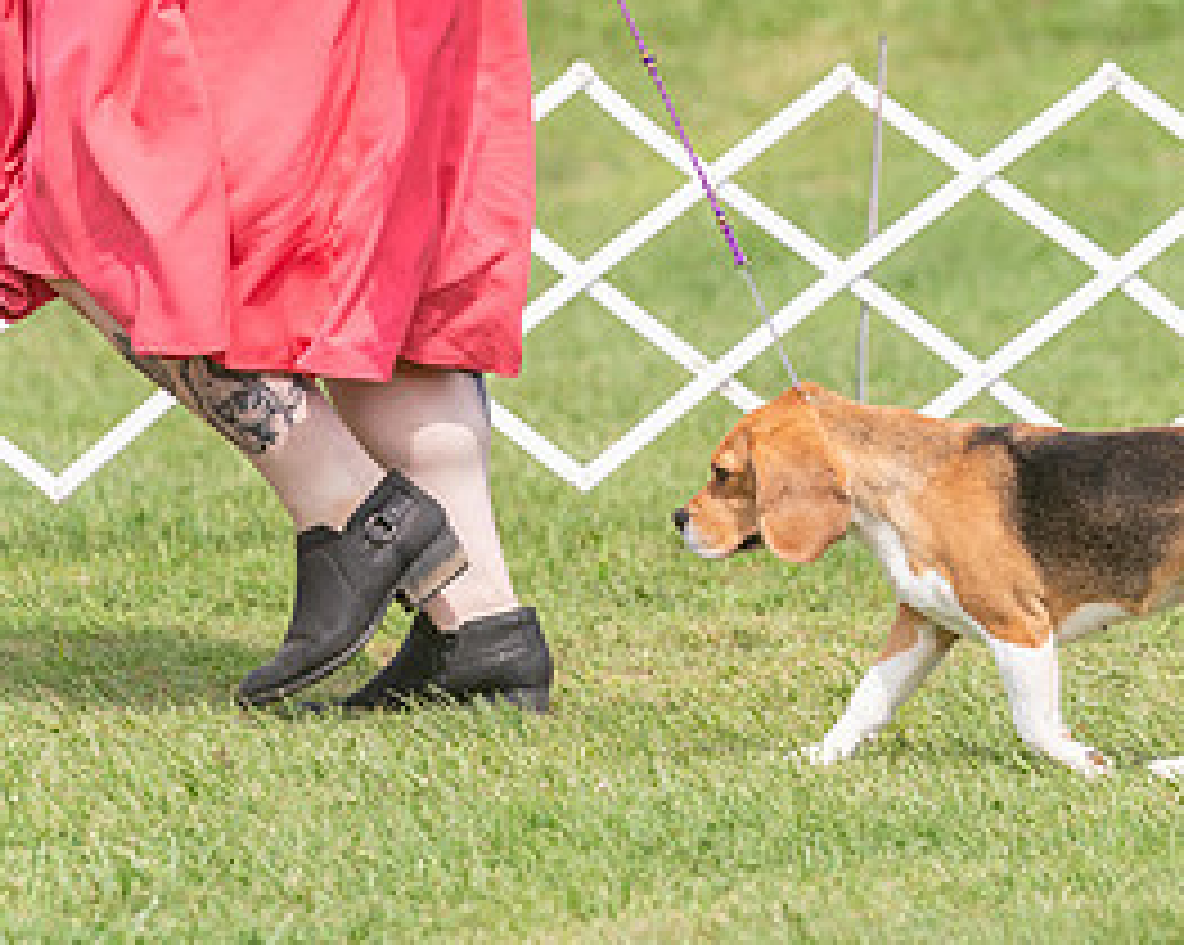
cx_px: 786
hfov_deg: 4.8
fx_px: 14111
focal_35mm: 403
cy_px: 58
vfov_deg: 3.8
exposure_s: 1/1600
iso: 320
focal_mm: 167
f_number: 4.5
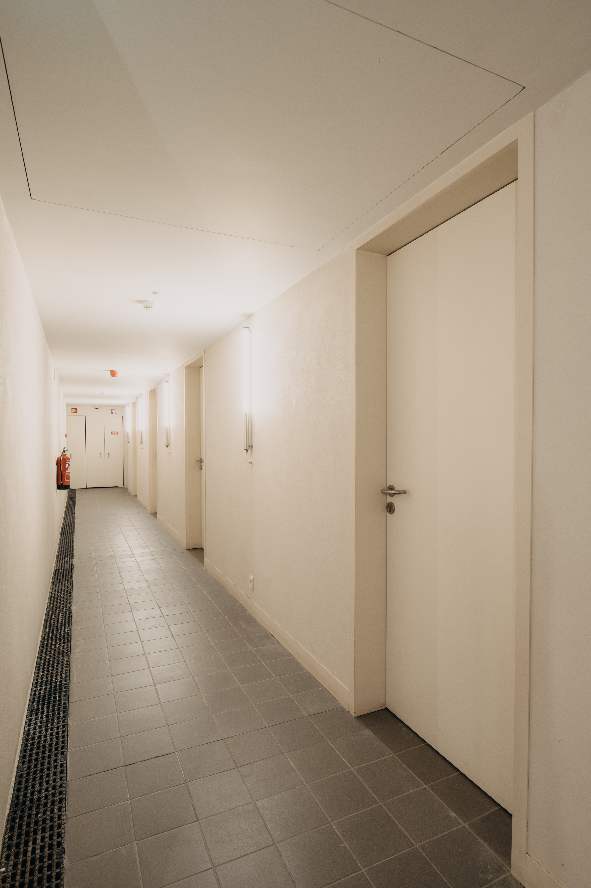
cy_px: 444
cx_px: 296
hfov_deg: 64.5
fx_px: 468
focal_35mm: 19
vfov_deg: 86.9
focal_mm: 19
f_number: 9
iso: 200
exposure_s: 1/5
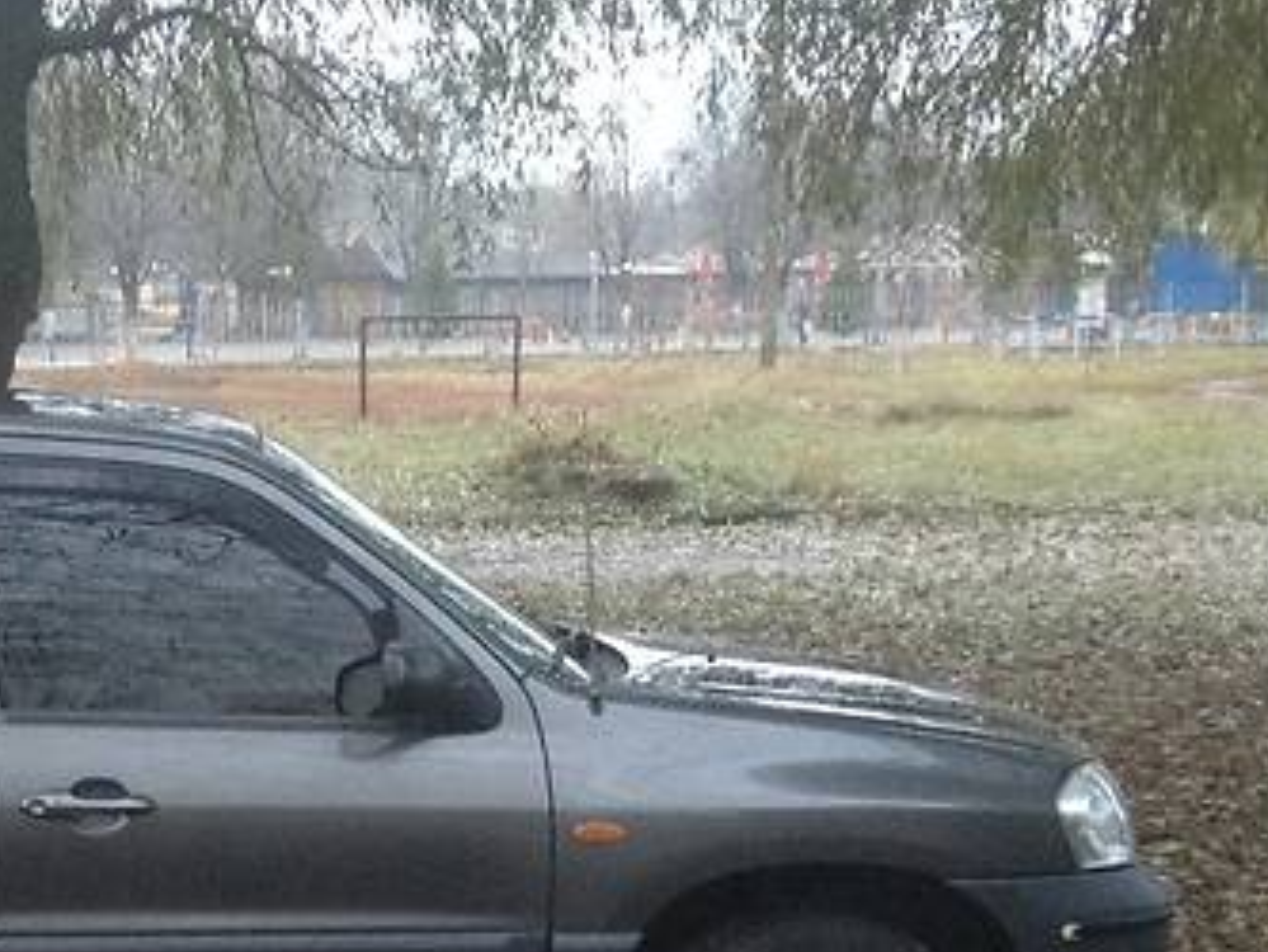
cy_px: 815
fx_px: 3078
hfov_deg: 22.8
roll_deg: +1.0
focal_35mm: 84
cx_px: 160
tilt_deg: -11.0
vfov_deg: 17.4
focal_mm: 4.3
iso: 250
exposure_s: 1/20
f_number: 2.4
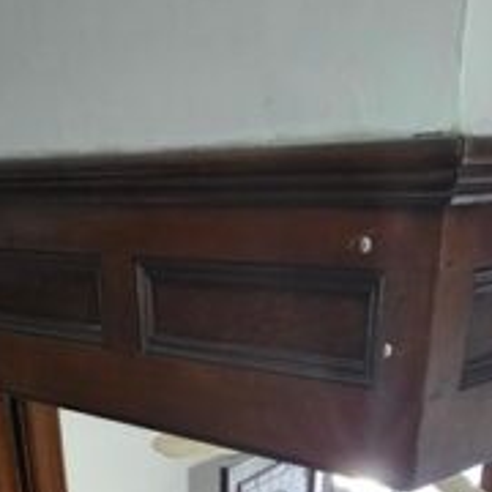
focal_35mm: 51
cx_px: 189
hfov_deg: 33.3
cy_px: 763
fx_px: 820
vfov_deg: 24.7
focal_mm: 2.2
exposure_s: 1/60
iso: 640
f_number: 1.9
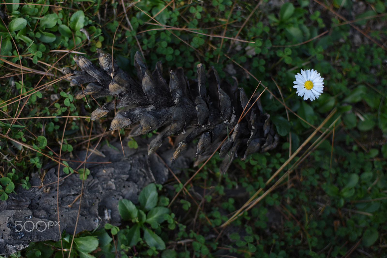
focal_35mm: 52
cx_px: 194
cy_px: 129
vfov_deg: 25.7
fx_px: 564
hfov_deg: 37.9
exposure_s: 1/200
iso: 100
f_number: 2.2
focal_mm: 35
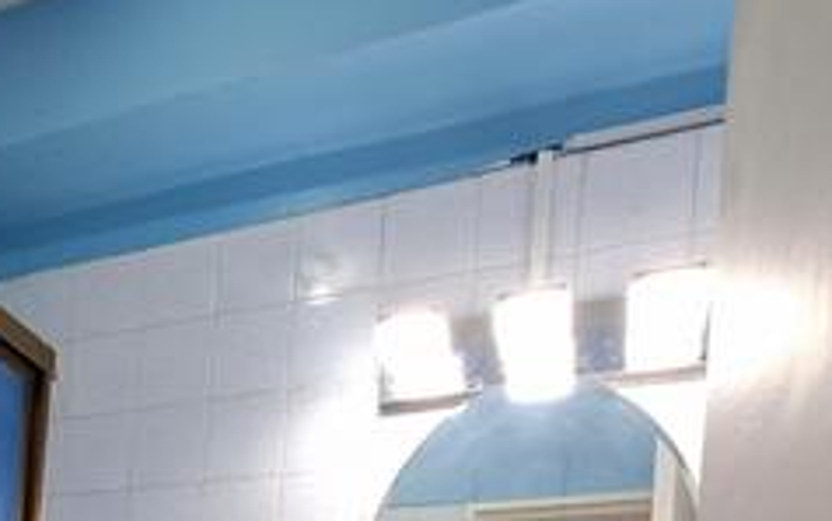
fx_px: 839
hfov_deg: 49.8
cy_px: 804
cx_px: 175
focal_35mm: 37
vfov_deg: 25.1
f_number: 2.2
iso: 125
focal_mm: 1.74
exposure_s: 1/50
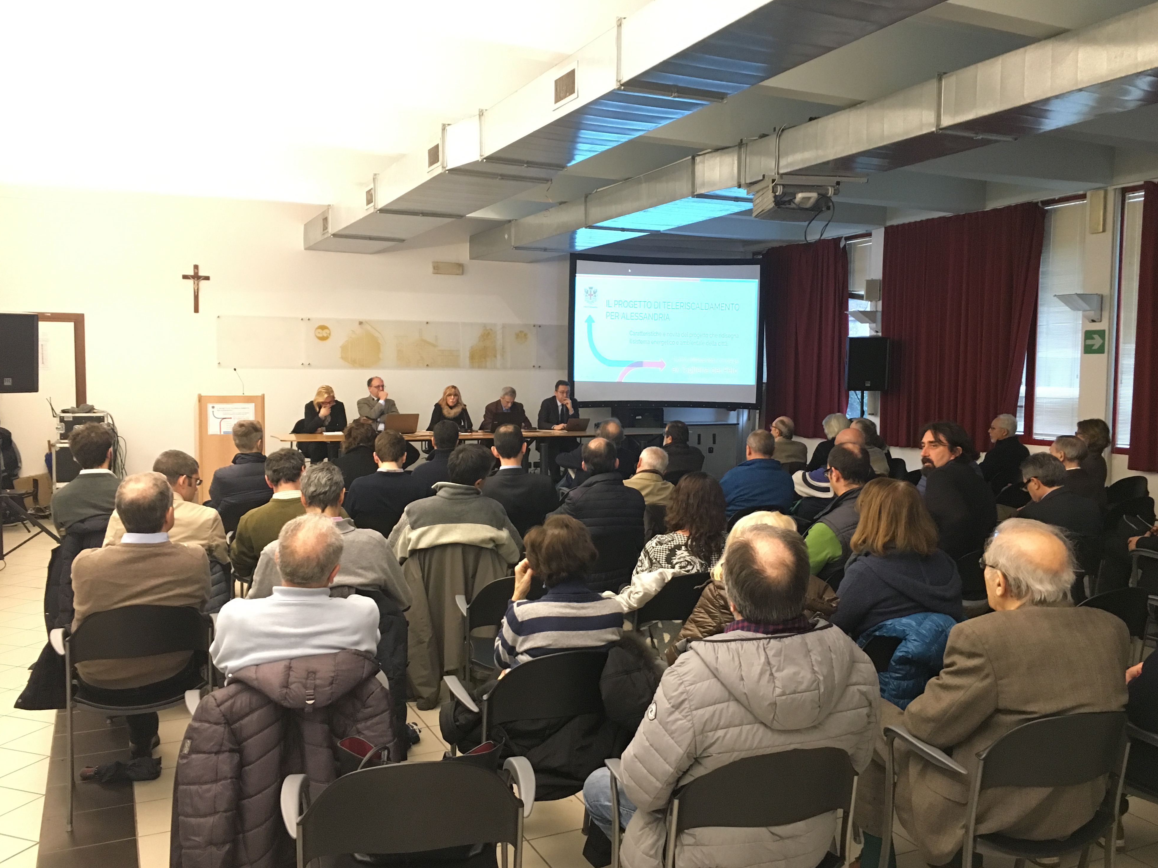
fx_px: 1004
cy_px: 438
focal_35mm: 30
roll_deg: -0.5
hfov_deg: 60.0
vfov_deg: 46.8
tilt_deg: -3.8
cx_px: 598
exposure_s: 1/17
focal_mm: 4.15
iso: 200
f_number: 2.2
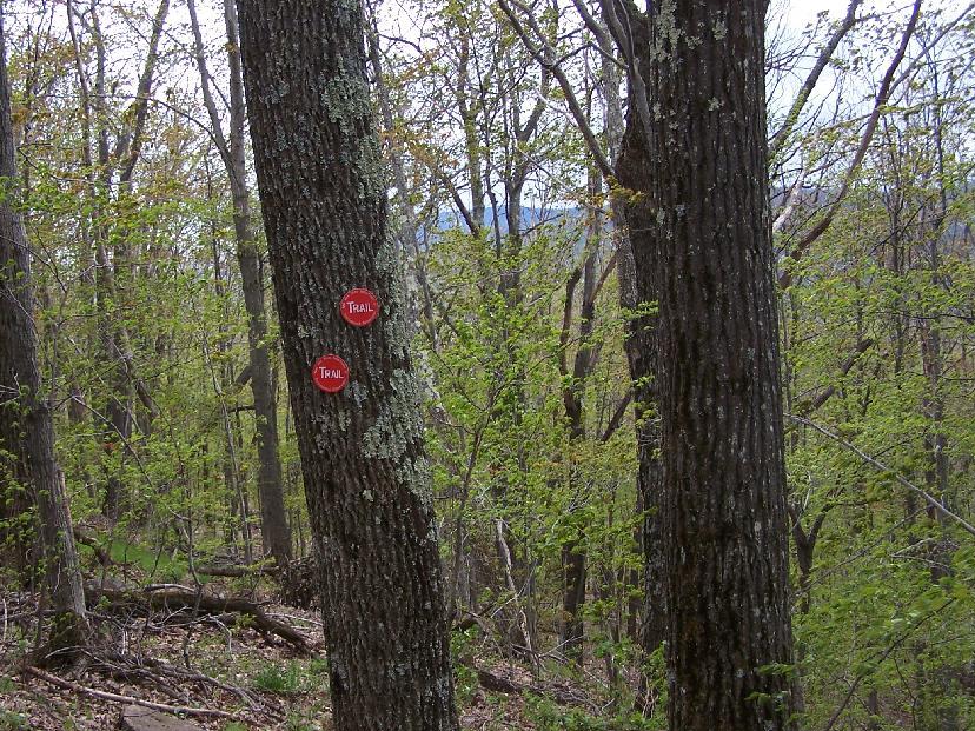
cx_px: 414
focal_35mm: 47
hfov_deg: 40.3
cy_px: 358
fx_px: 1324
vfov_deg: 30.9
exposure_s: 1/320
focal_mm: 6.3
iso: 80
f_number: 2.8
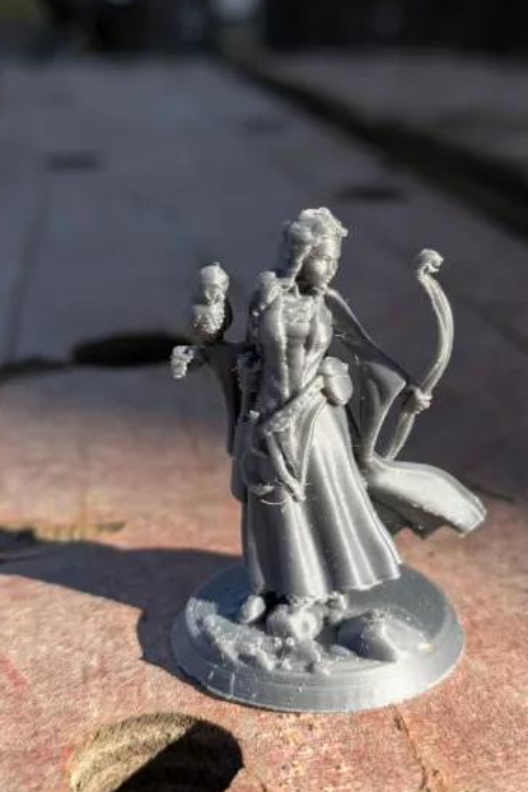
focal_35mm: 54
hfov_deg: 25.1
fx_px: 1187
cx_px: 286
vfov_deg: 36.9
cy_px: 392
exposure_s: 1/499
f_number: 1.89
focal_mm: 5.43
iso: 42
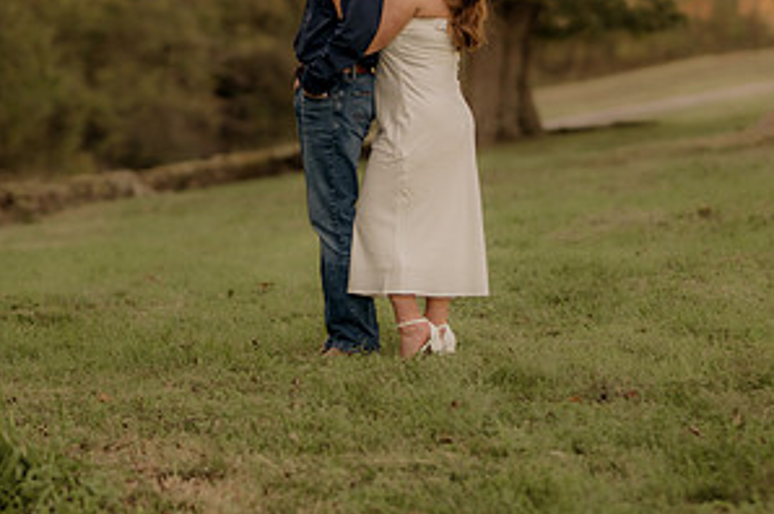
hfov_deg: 10.7
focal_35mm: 192
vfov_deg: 7.1
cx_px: 387
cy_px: 26
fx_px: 4123
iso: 100
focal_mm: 85
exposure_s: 1/100
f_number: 1.8
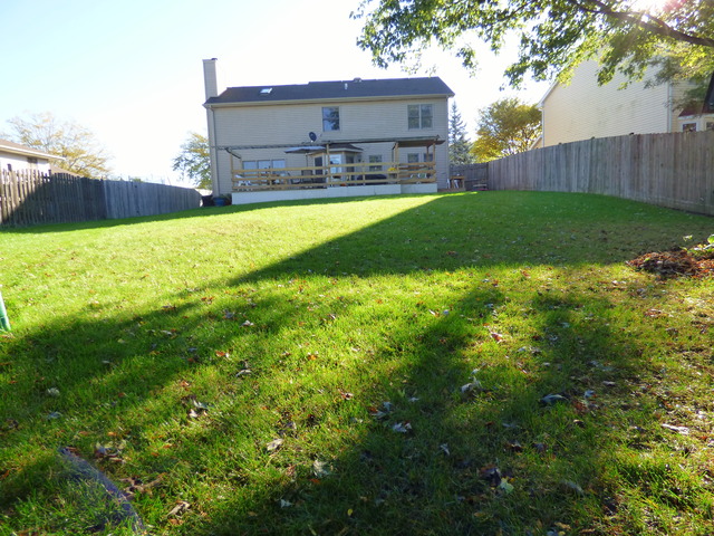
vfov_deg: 66.0
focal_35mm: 20
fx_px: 413
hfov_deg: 81.7
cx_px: 357
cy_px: 268
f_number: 2.8
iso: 160
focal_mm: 3.58
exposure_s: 1/400
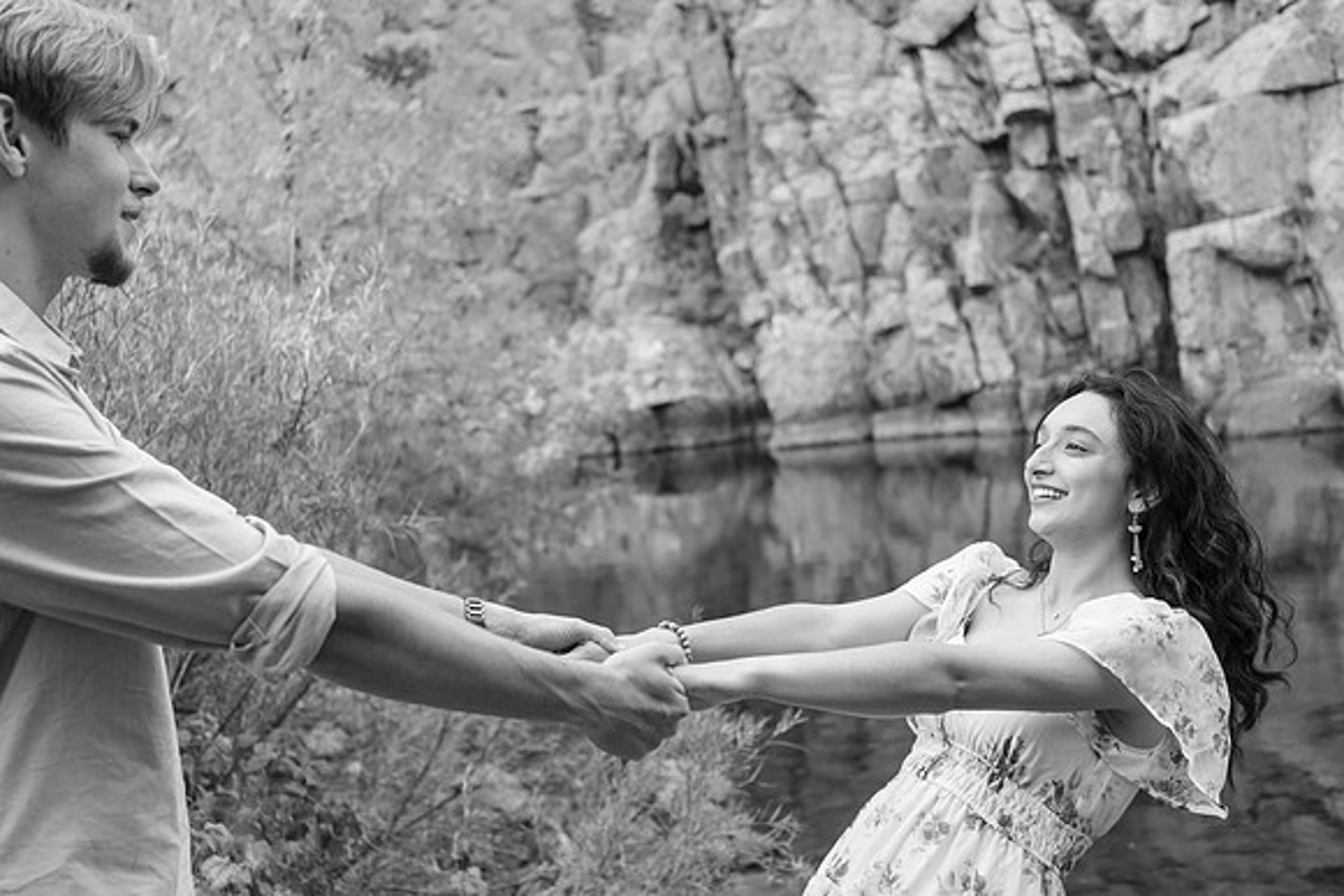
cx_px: 672
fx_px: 1307
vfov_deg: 37.9
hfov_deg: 54.4
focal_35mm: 35
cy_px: 448
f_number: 3.2
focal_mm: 35
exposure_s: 1/250
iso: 800
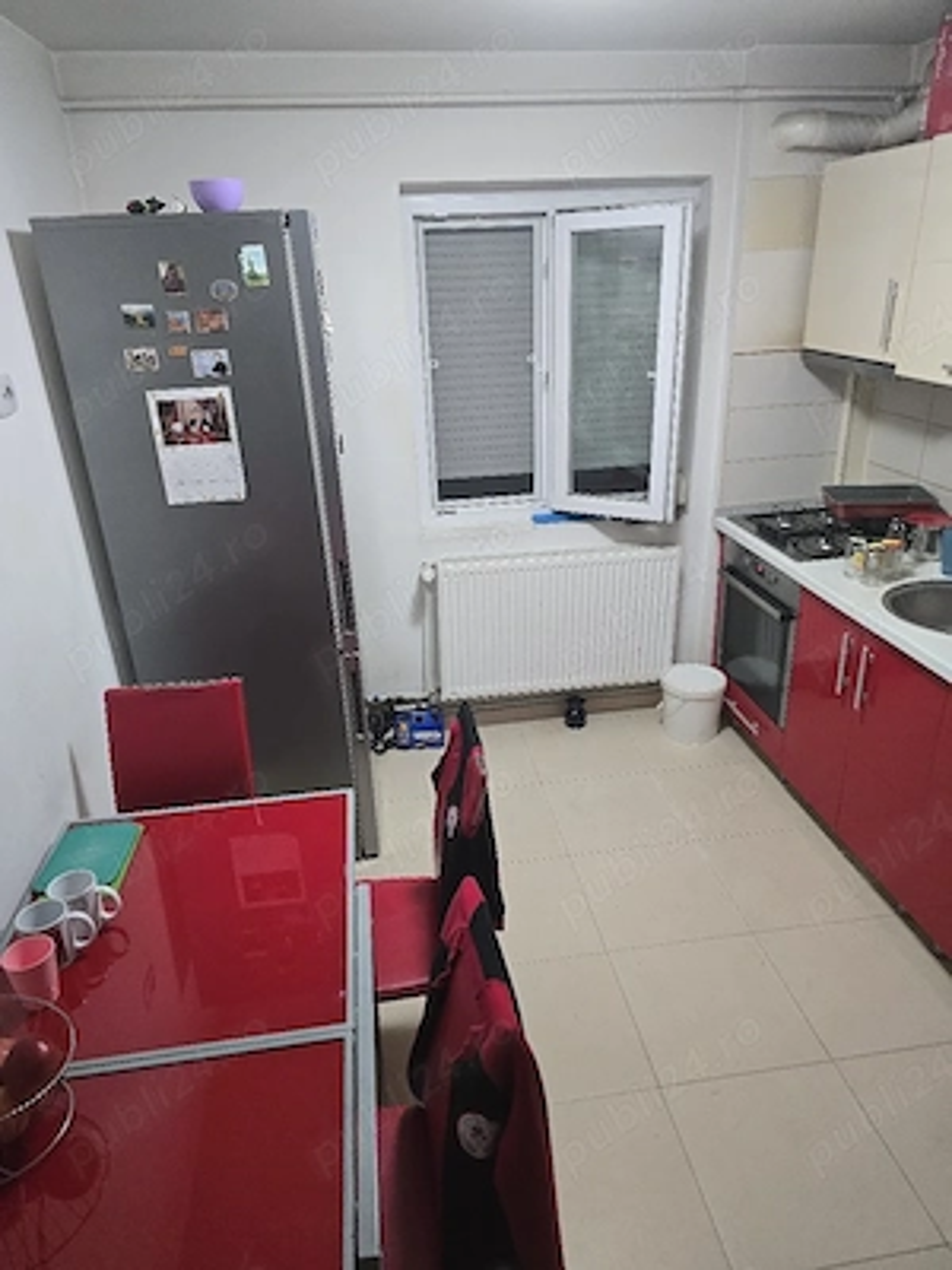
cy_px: 635
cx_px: 476
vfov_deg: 73.9
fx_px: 843
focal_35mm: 23
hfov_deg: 58.9
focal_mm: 6.3
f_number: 1.7
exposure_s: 1/101
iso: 800
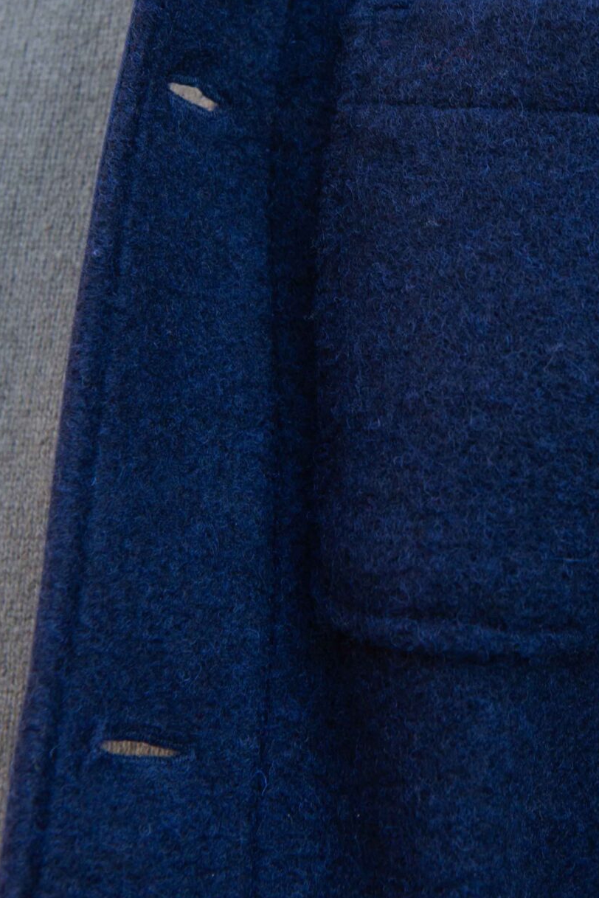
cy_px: 194
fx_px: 2519
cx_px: 579
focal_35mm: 101
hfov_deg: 13.4
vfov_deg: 20.0
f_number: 5.6
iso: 500
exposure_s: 1/200
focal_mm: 48
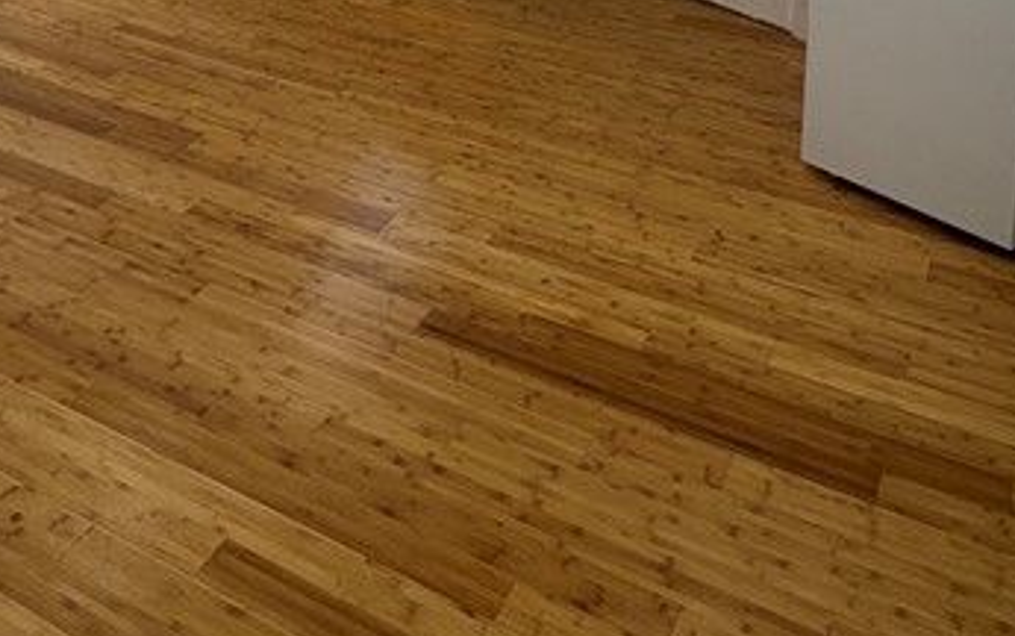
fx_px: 1218
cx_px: 330
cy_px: -238
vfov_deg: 24.6
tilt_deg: -10.7
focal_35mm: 44
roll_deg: +0.6
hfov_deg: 44.5
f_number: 2.2
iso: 64
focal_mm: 2.22
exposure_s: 1/120
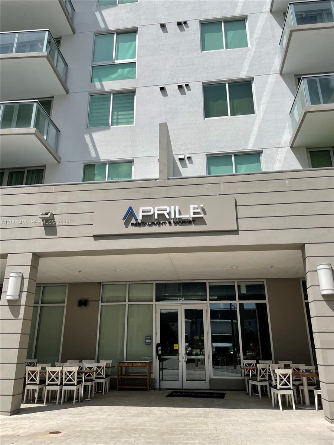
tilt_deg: +19.4
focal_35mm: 26
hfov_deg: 53.1
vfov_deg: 67.3
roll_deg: +1.1
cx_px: 167
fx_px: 334
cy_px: 222
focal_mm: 4.2
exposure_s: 1/5556
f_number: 1.6
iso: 32
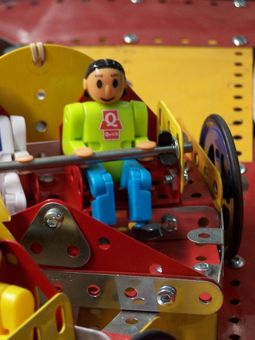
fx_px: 1895
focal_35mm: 193
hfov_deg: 7.7
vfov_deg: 10.2
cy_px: 162
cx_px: -16
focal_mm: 19.4
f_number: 3.2
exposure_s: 1/20
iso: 80
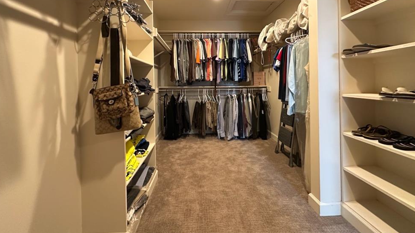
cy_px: 82
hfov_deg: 99.4
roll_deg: +3.3
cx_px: 205
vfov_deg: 65.7
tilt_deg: +0.5
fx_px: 176
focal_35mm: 16
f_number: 2.2
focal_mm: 2.22
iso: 500
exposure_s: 1/60
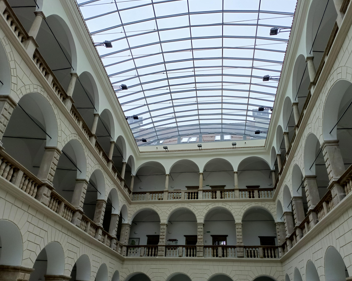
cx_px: 187
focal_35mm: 27
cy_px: 142
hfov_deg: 64.0
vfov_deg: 53.2
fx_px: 281
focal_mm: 4.76
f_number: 1.69
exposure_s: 1/215
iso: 112
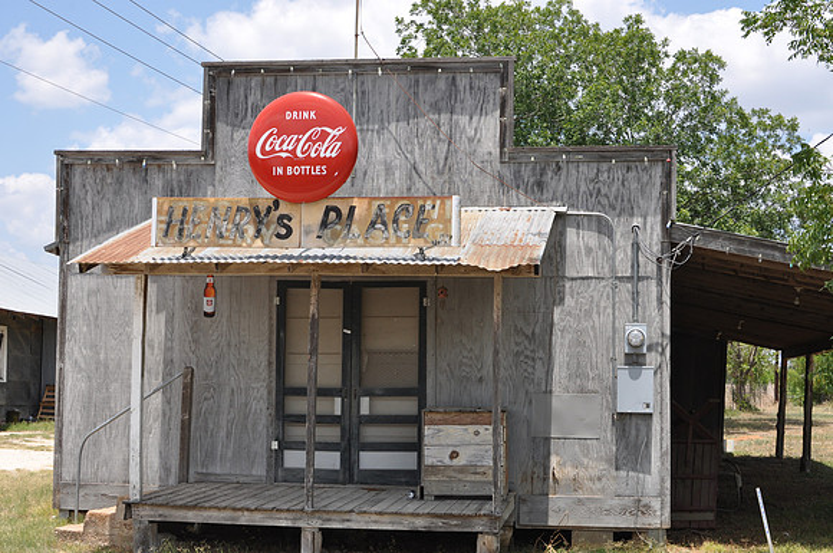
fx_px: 1213
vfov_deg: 25.7
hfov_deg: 37.9
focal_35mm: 52
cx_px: 416
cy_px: 276
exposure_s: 1/200
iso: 200
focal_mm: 35
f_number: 11
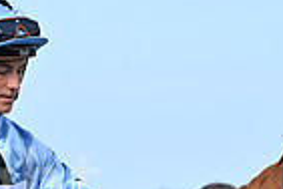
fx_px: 4701
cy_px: 315
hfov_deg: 3.4
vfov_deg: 2.3
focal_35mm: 598
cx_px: -22
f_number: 4.5
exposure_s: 1/4000
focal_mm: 145
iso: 800
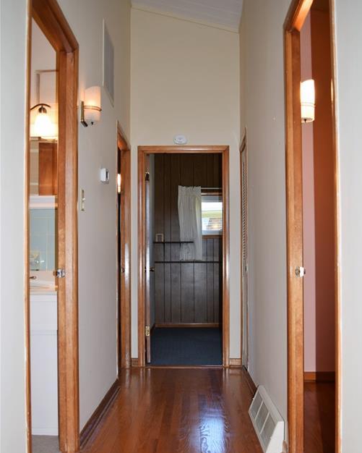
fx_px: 509
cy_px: 266
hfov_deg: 39.2
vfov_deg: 47.7
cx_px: 184
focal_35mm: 38
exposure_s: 1/60
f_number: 3.8
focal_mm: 22
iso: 100
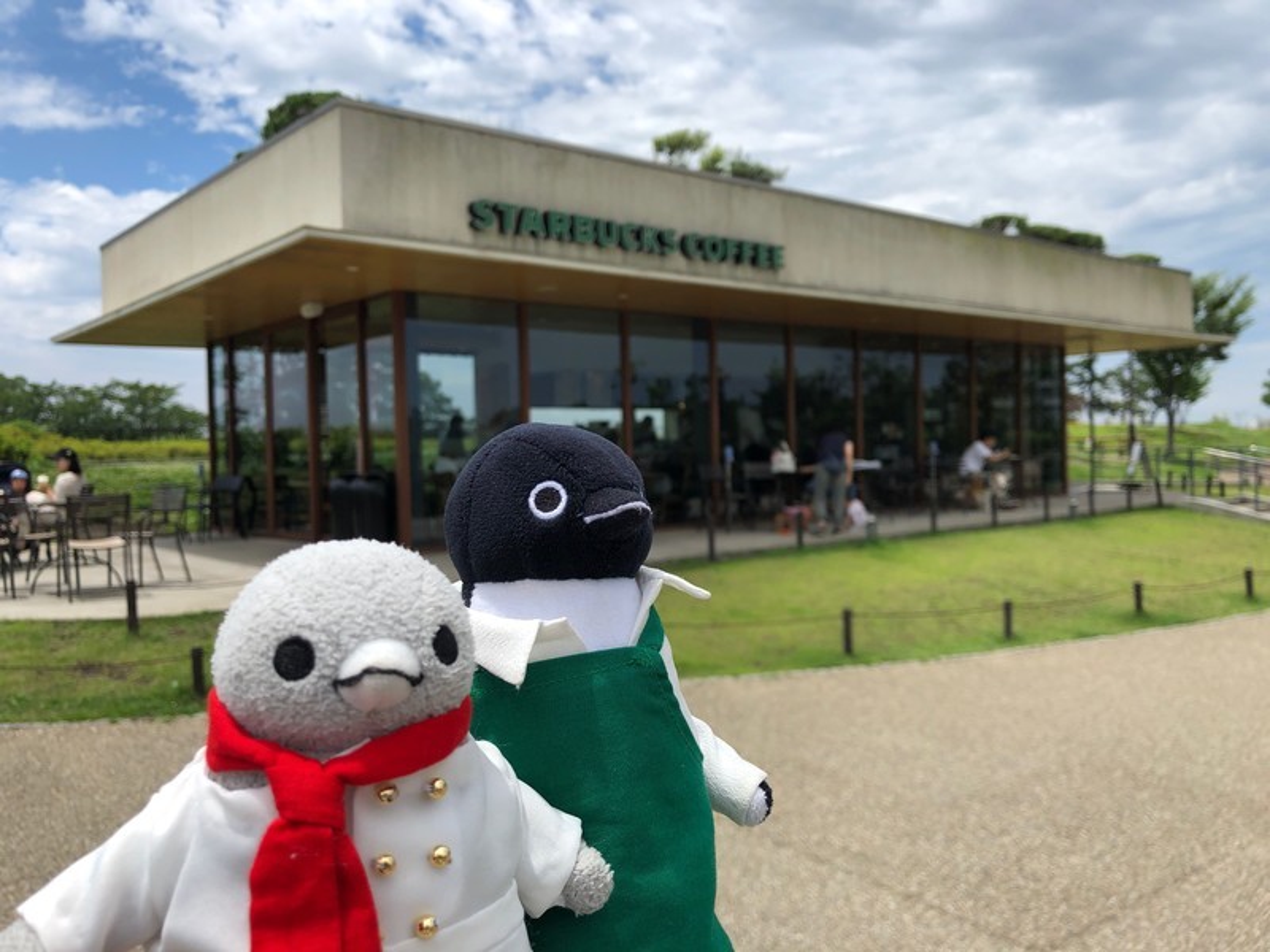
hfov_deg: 63.4
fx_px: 1027
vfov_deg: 49.7
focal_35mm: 28
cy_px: 476
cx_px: 635
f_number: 1.8
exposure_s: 1/2024
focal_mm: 3.99
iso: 20
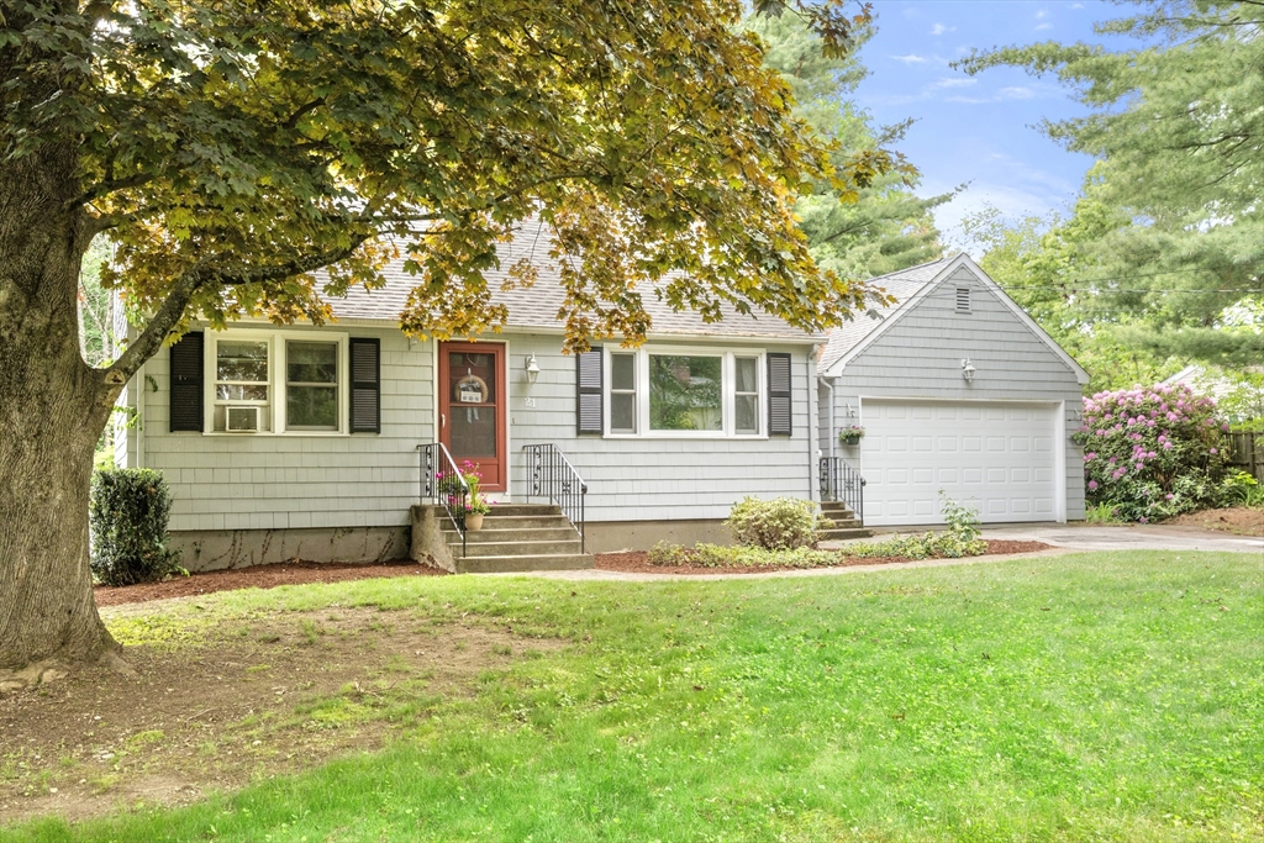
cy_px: 422
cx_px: 632
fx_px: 1229
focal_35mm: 35
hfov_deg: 54.4
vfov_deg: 37.9
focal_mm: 35
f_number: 7.1
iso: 800
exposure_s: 1/200
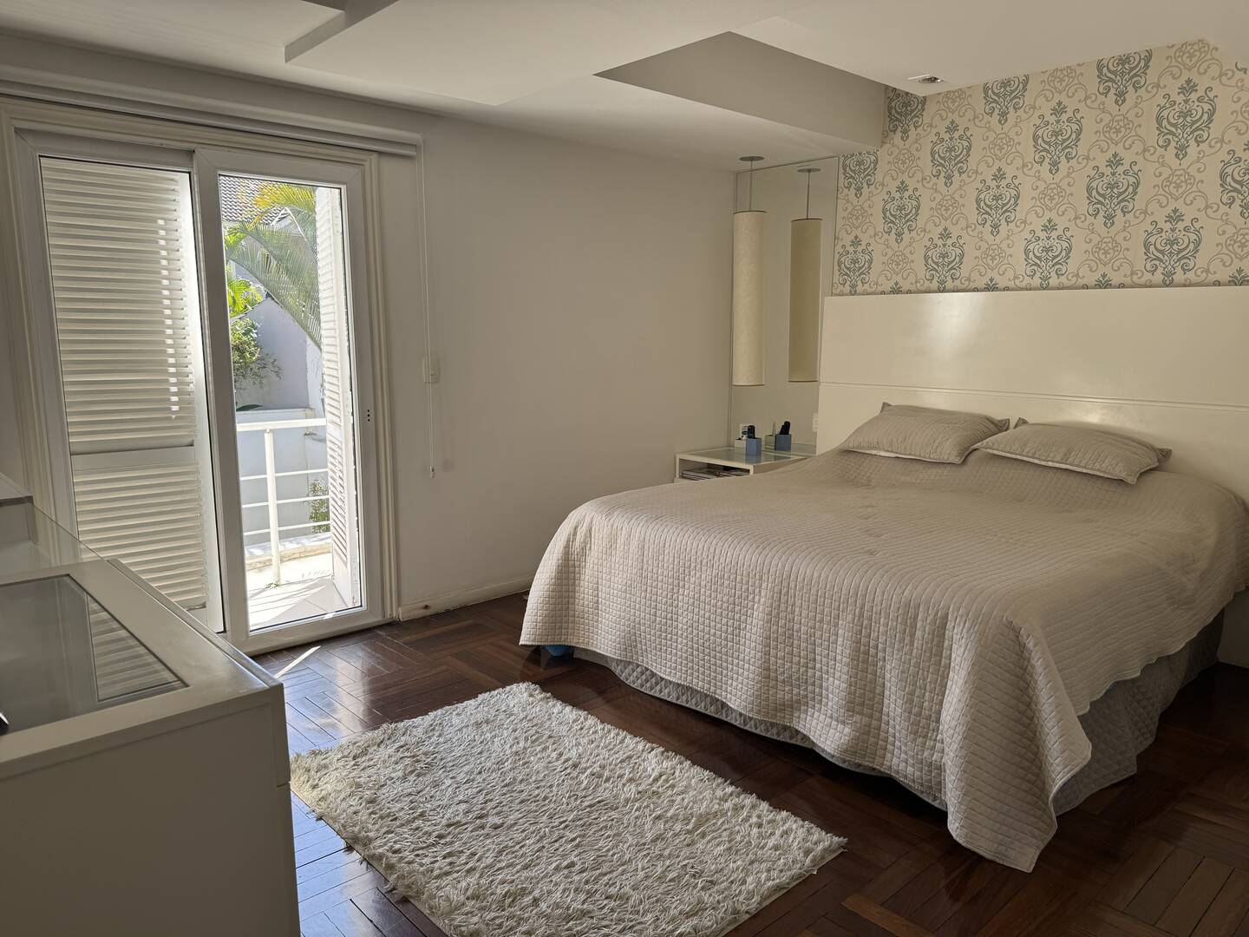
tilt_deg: -8.8
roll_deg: +0.2
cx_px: 624
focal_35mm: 24
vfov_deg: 56.8
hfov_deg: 71.6
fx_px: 866
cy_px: 468
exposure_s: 1/268
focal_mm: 6.76
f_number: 1.78
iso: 80
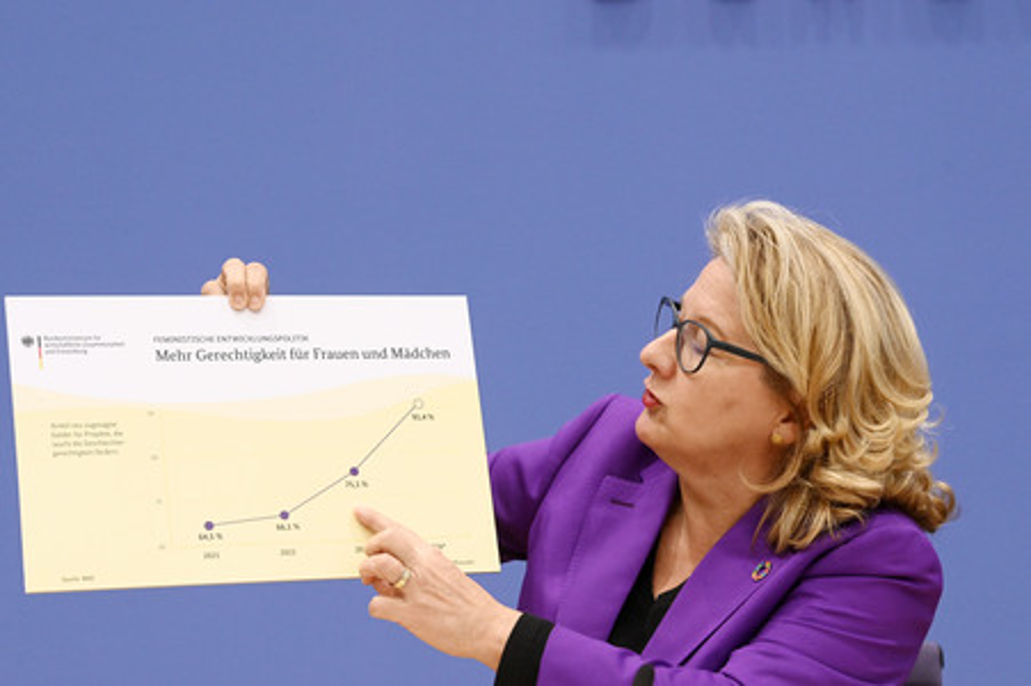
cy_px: 343
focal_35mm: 92
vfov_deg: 14.8
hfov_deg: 22.2
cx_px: 516
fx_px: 2633
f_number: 7.1
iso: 5000
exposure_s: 1/400
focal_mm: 92
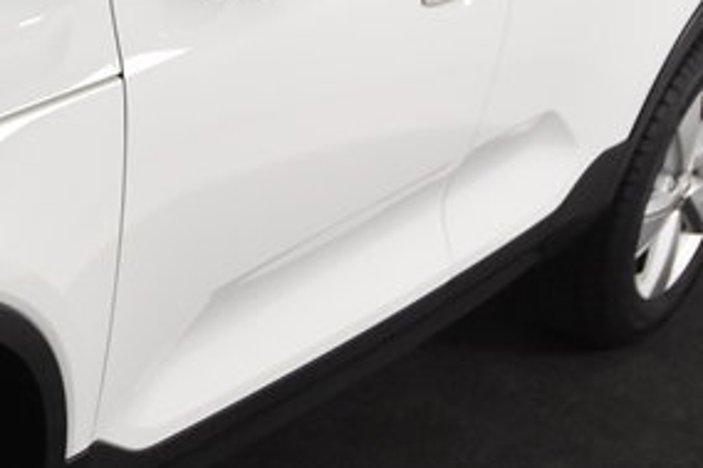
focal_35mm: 119
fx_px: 2322
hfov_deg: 16.0
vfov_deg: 11.5
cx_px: -297
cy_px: 217
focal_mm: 22
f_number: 4
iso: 1600
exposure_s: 1/60
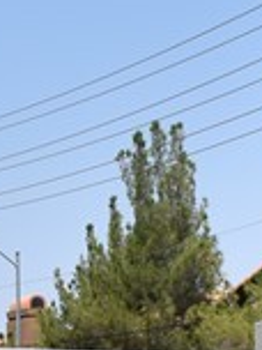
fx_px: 2079
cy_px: 417
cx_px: -221
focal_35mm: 206
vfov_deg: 9.5
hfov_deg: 7.0
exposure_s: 1/400
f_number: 10
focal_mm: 20
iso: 200
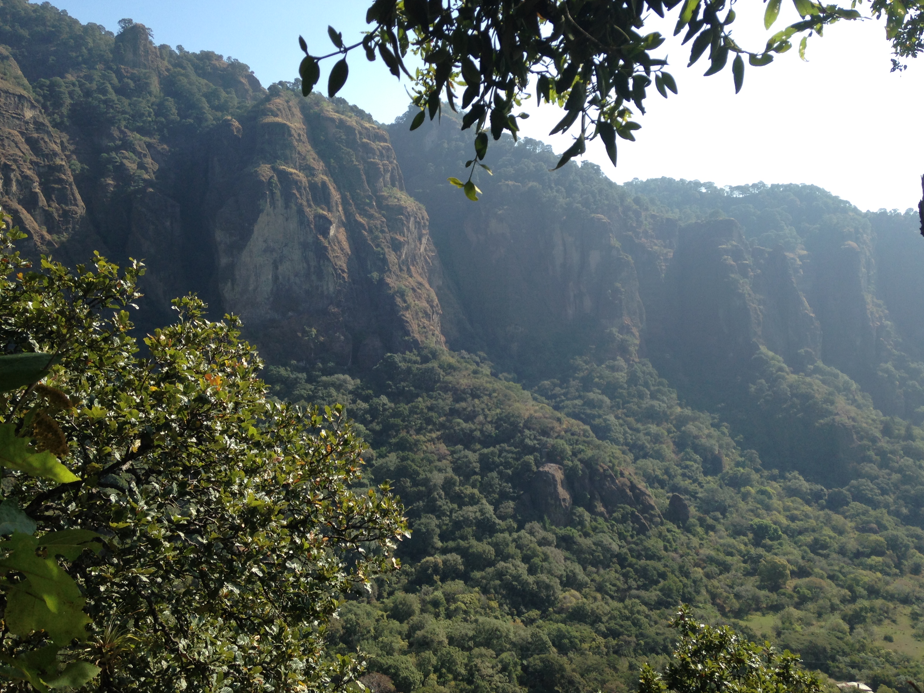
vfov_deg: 41.8
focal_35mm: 34
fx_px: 908
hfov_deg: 54.0
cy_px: 352
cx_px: 465
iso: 50
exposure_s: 1/889
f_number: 2.4
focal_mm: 4.12
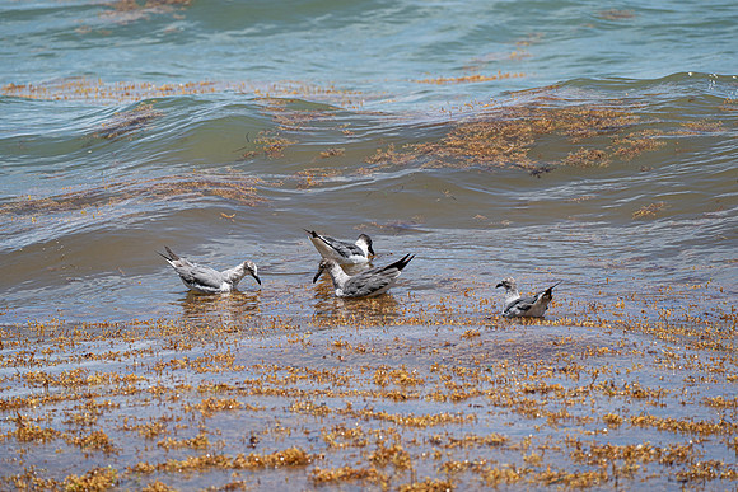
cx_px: 369
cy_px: 246
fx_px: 8202
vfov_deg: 3.4
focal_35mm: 400
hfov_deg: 5.2
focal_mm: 400
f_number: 10
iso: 640
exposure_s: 1/1250
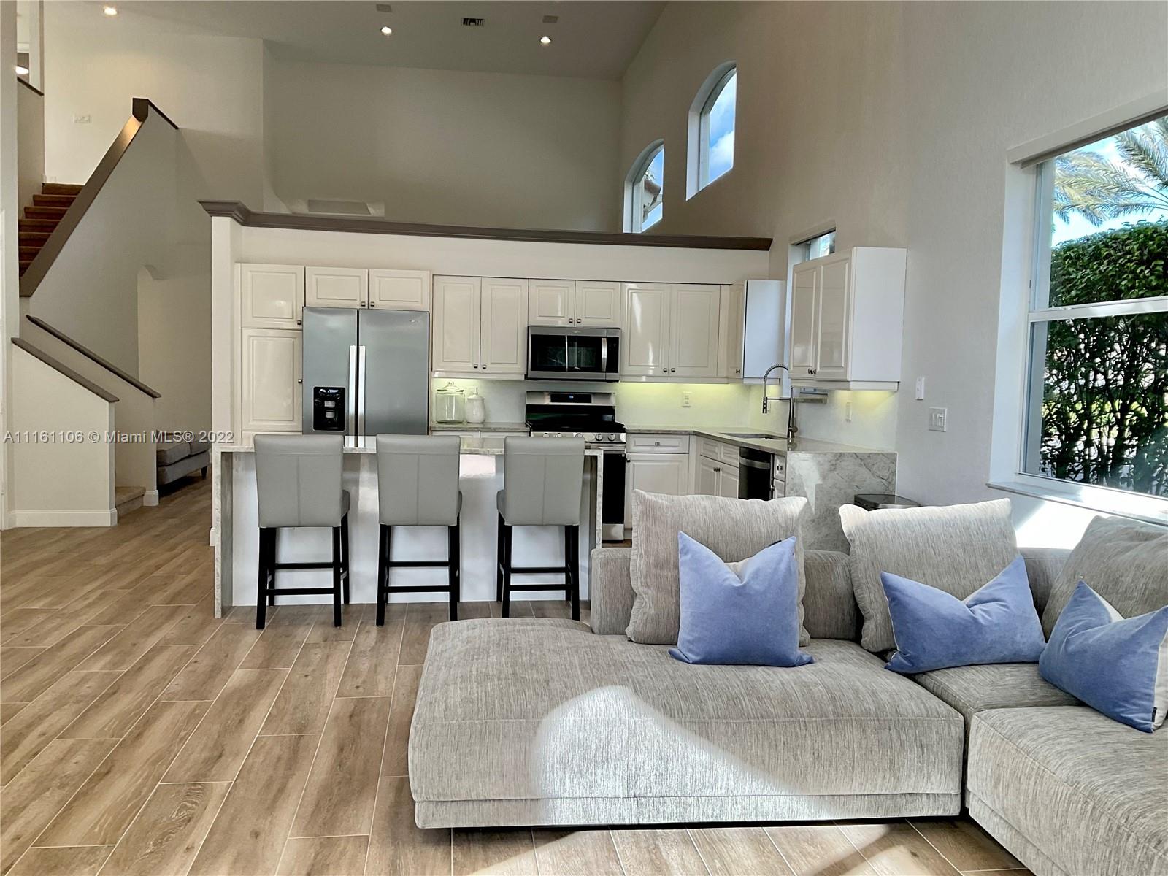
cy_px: 438
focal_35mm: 29
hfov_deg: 61.7
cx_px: 584
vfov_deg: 48.2
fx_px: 979
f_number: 1.8
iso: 32
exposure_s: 1/120
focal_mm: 3
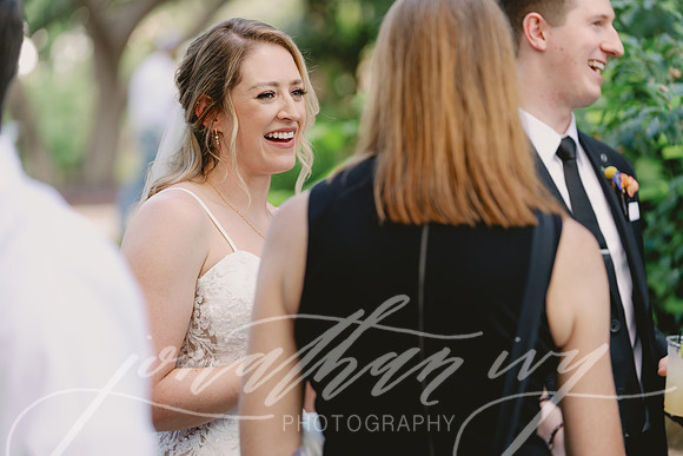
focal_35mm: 142
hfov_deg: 14.4
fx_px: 2695
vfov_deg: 9.7
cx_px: 342
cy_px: 228
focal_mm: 142
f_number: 3.2
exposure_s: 1/125
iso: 400
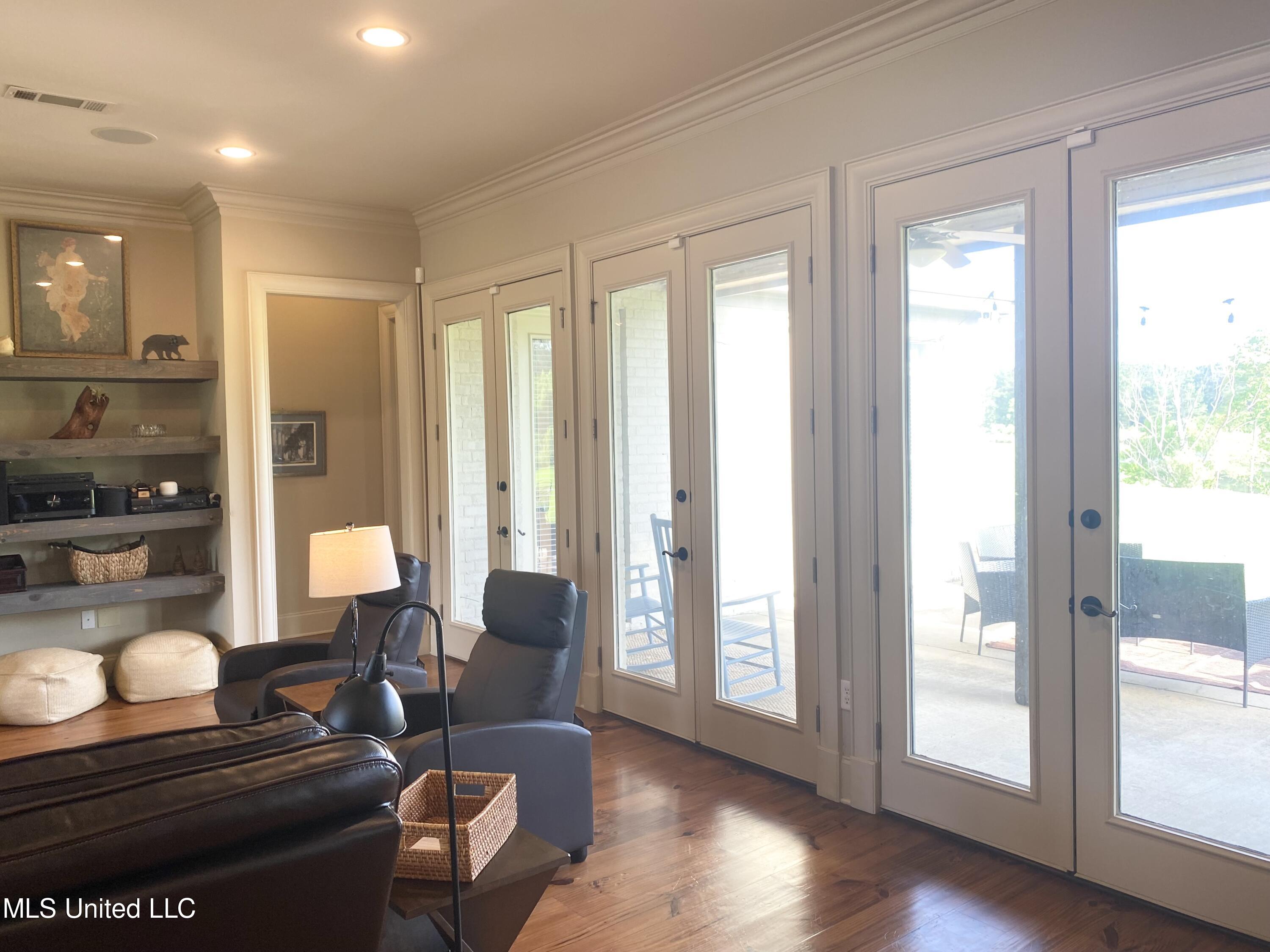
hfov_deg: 67.3
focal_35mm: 26
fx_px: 954
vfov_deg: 53.1
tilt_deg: -0.9
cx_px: 635
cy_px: 476
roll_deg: +1.9
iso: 50
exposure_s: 1/120
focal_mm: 4.25
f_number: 1.8
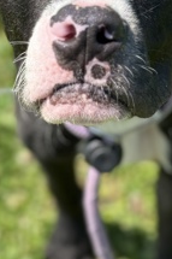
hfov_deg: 10.5
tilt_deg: -45.6
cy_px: 66
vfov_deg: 15.7
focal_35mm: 130
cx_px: 117
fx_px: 933
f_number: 1.78
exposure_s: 1/1931
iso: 64
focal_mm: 6.76
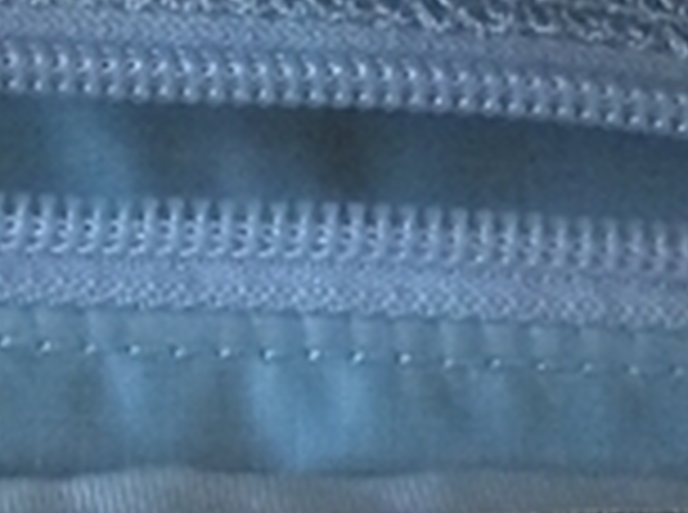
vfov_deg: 6.0
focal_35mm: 228
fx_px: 4521
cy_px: -1080
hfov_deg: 8.7
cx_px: 103
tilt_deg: -63.9
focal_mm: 4.15
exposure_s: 1/30
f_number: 2.2
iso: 250
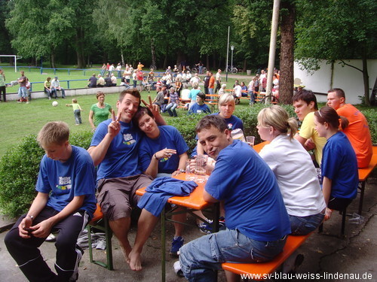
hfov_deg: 47.9
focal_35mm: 39
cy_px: 141
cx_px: 188
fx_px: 425
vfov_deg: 36.8
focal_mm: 6.6
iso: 80
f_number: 3.5
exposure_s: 1/180
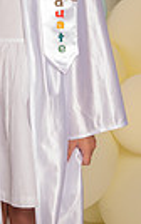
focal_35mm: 171
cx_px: 10
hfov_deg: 7.7
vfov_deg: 12.2
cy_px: 53
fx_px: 1049
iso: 50
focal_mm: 50
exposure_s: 1/60
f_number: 5
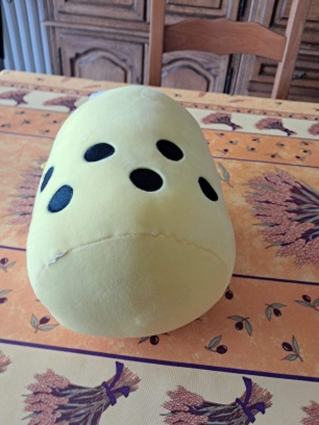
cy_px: 212
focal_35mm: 27
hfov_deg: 51.4
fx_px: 332
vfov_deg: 65.3
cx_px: 160
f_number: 1.8
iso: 80
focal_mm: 4
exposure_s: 1/60
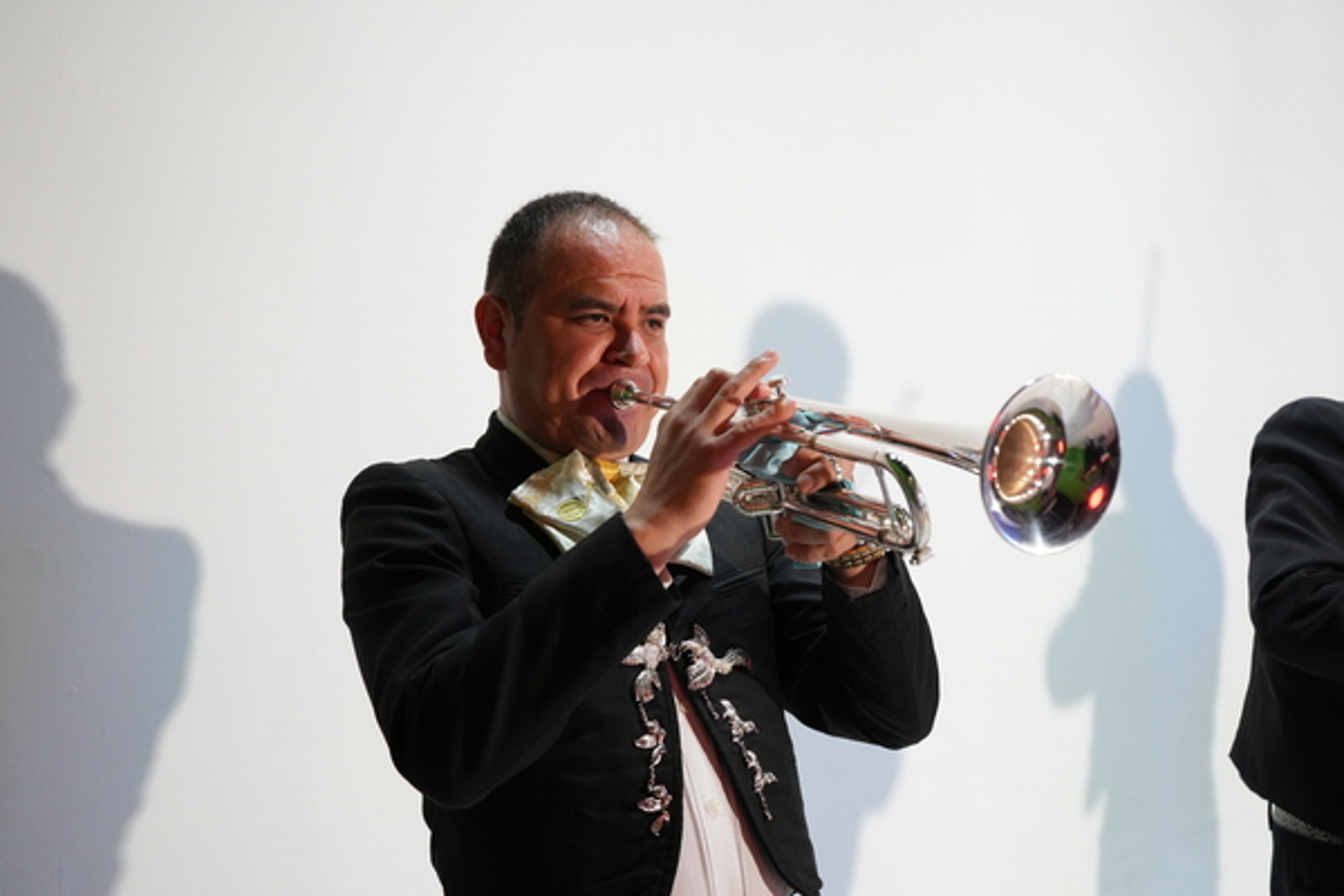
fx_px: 1568
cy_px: 448
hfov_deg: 46.4
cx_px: 672
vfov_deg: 31.9
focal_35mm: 42
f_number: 4.5
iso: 5000
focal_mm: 42
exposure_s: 1/500
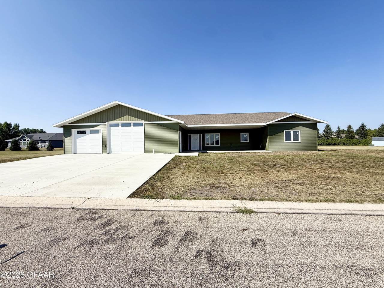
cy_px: 144
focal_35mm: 14
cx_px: 192
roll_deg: +0.3
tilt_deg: -0.6
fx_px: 155
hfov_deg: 102.1
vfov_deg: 85.7
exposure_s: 1/3289
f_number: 2.2
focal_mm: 2.22
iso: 50
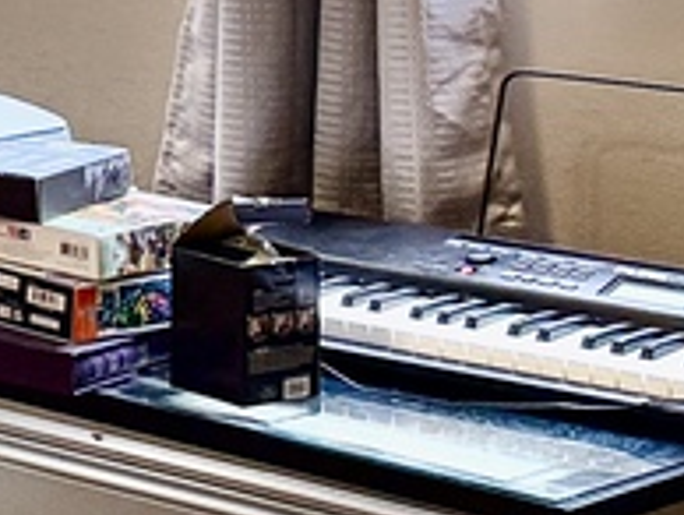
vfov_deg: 8.1
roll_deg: +0.2
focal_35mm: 178
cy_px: -388
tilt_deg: -1.2
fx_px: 3522
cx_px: -1435
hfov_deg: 8.9
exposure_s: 1/120
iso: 250
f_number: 1.78
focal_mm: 6.76
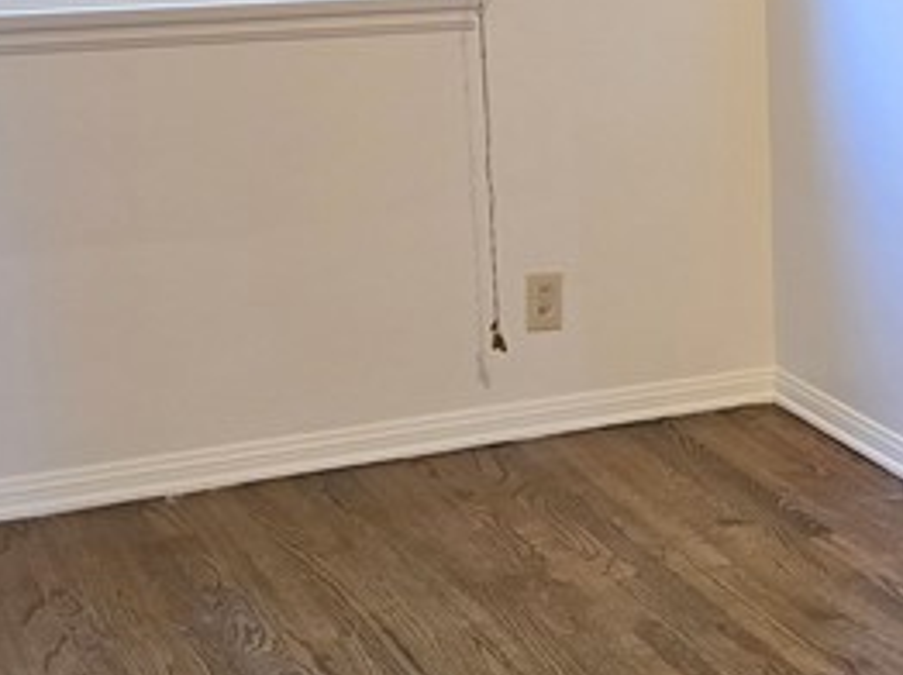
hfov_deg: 20.2
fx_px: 2346
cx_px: 1130
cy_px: 307
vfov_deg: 16.4
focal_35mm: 90
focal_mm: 5.4
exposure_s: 1/120
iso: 640
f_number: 1.8
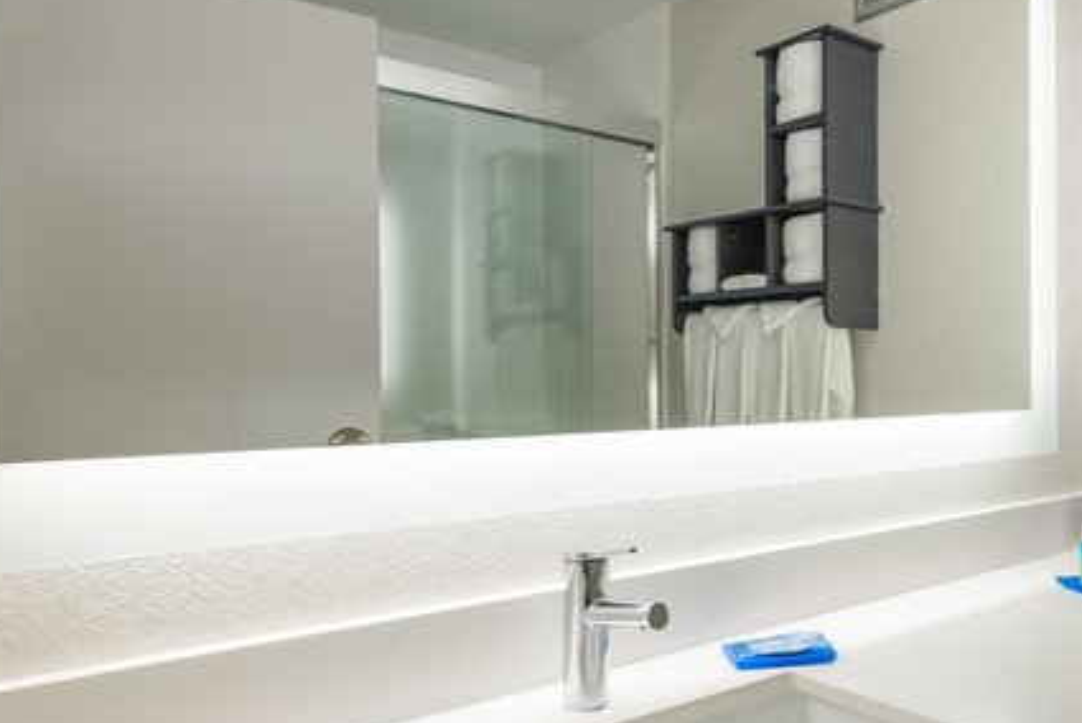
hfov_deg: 57.2
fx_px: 962
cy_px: 438
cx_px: 736
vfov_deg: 41.0
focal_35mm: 32
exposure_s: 1/2
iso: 400
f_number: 8
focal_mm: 17
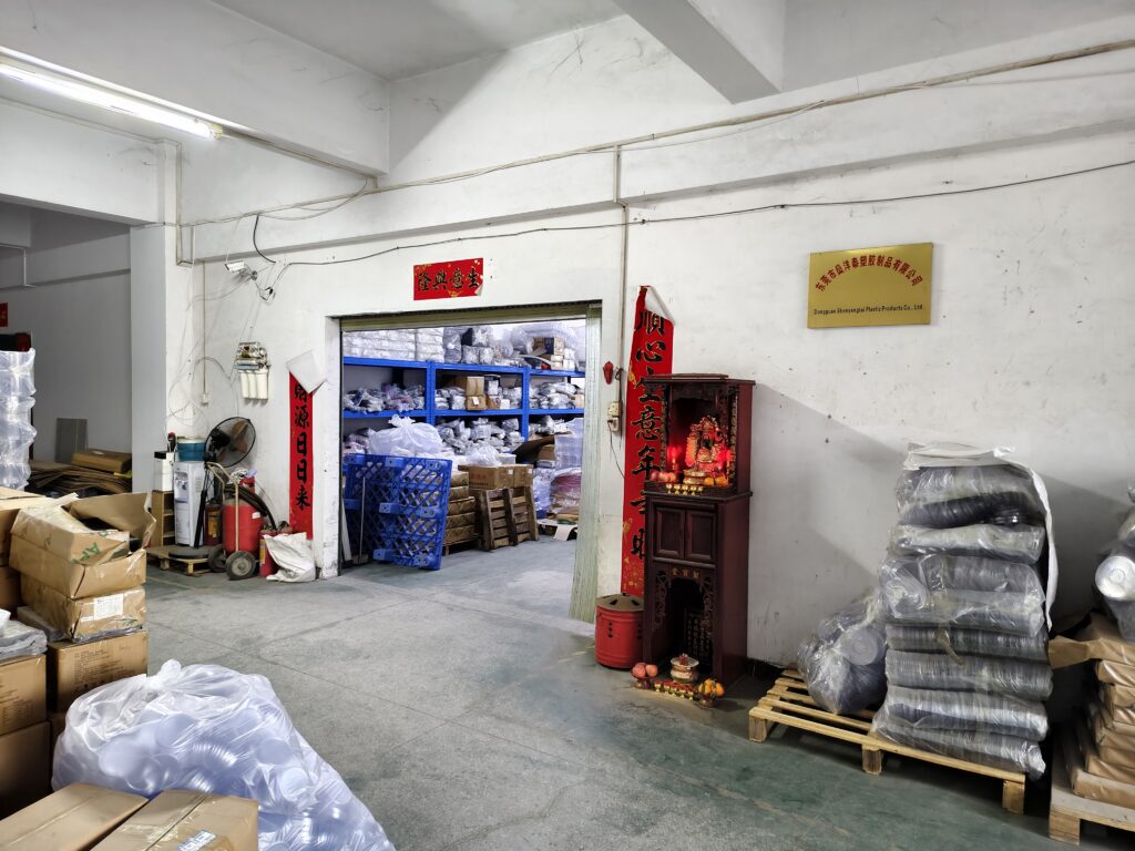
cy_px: 426
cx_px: 568
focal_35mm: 23
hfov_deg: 73.9
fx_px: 754
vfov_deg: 58.9
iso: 1977
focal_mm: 5.56
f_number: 1.88
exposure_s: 1/20
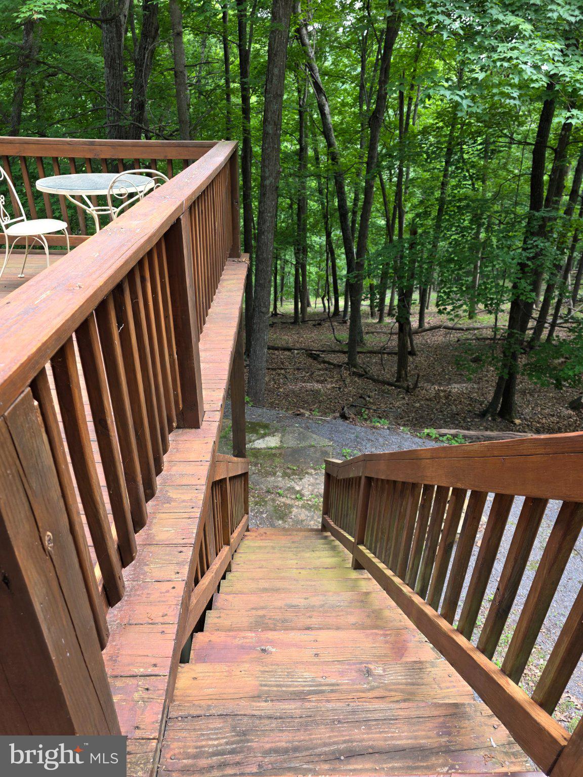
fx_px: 516
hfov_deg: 58.9
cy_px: 388
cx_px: 292
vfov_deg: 73.9
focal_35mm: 23
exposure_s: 1/180
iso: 80
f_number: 1.7
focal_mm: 6.3
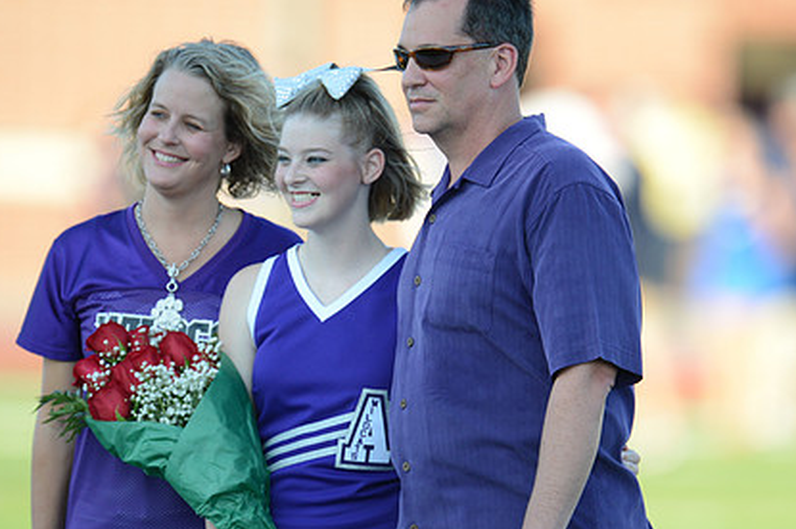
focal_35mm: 769
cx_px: 483
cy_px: 309
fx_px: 16990
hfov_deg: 2.7
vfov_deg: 1.8
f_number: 4
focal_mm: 550
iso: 800
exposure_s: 1/1000
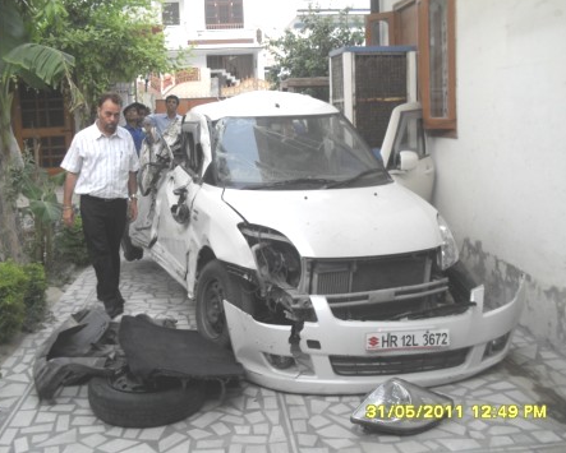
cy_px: 226
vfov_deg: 40.2
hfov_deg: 49.0
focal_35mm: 37
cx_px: 268
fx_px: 620
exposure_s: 1/60
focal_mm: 6.3
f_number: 3.2
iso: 100
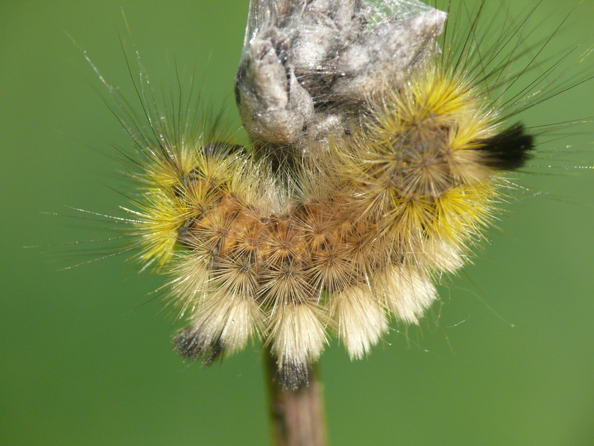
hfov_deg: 7.5
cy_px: 223
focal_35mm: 264
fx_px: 4531
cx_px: 297
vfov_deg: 5.6
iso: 200
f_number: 6.3
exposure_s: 1/400
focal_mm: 55.9
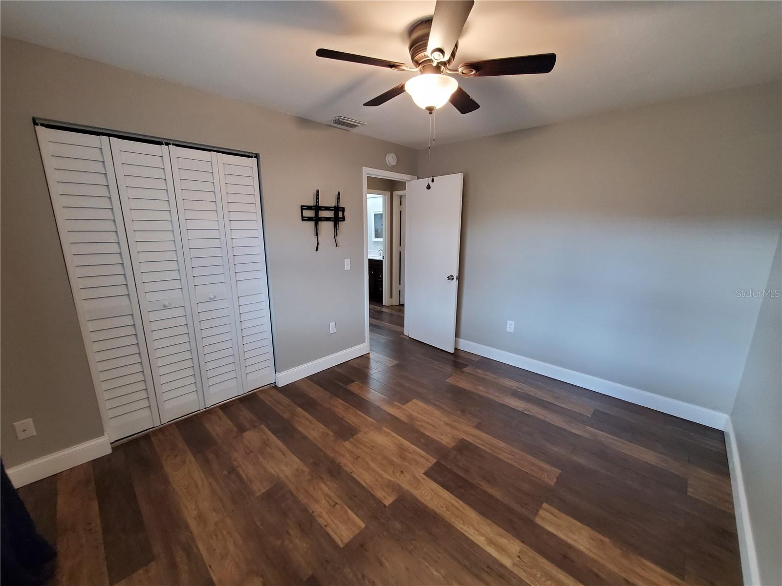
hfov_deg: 106.2
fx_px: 294
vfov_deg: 89.9
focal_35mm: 13
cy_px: 293
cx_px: 391
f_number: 2.2
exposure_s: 1/59
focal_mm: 1.8
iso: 640
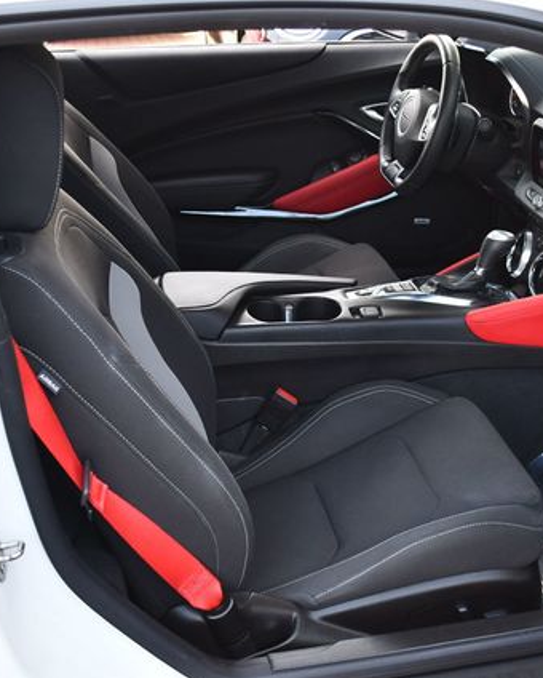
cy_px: 341
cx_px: 334
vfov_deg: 36.6
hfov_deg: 29.6
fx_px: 1023
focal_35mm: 51
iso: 500
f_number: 3.5
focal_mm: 18
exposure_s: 1/250
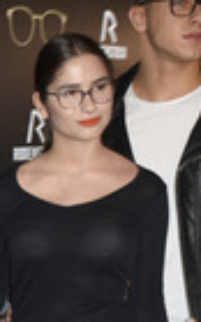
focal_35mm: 129
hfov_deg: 9.7
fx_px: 1129
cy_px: 276
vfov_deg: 16.0
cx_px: -151
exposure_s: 1/60
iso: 500
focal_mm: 26
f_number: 6.3
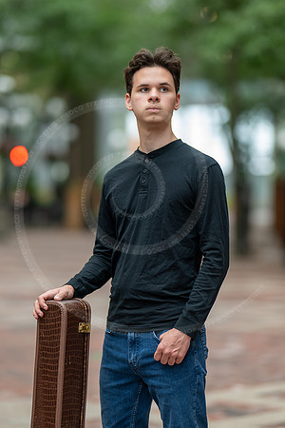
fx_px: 1508
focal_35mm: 127
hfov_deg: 10.8
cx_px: 142
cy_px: 214
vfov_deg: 16.1
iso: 250
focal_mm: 85
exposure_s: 1/400
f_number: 1.2
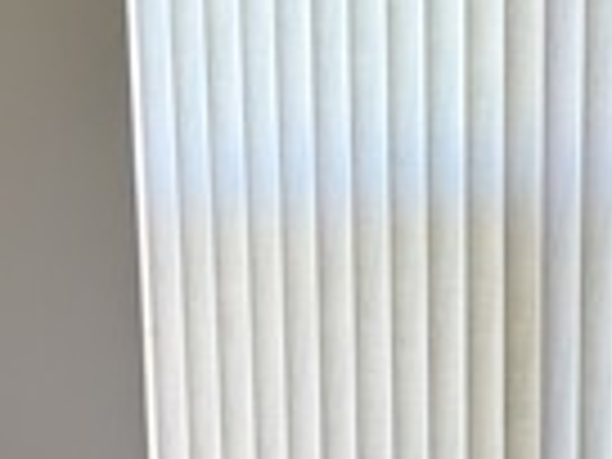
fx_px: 2086
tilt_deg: -12.7
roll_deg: +1.7
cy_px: 670
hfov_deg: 16.7
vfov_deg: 12.0
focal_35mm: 118
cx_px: 349
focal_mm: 6.76
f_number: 1.78
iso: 250
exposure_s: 1/60
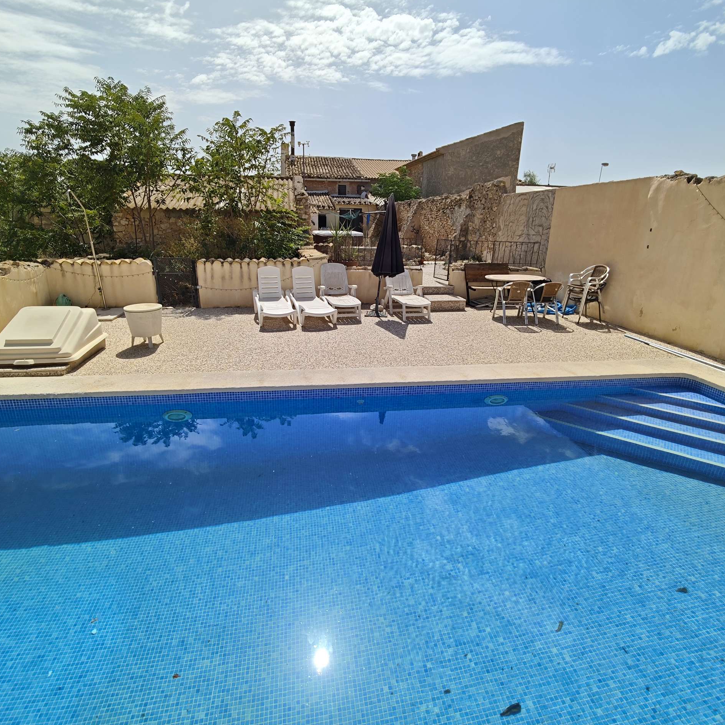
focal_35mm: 17
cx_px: 363
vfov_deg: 83.9
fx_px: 403
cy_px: 353
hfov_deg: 84.0
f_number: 2.2
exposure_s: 1/997
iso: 50
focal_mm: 2.16
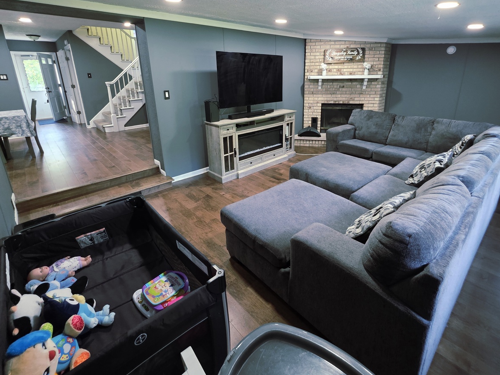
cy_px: 146
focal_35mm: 16
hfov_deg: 94.4
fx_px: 231
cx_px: 265
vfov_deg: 77.1
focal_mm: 2.2
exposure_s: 1/60.2
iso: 500
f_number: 1.9
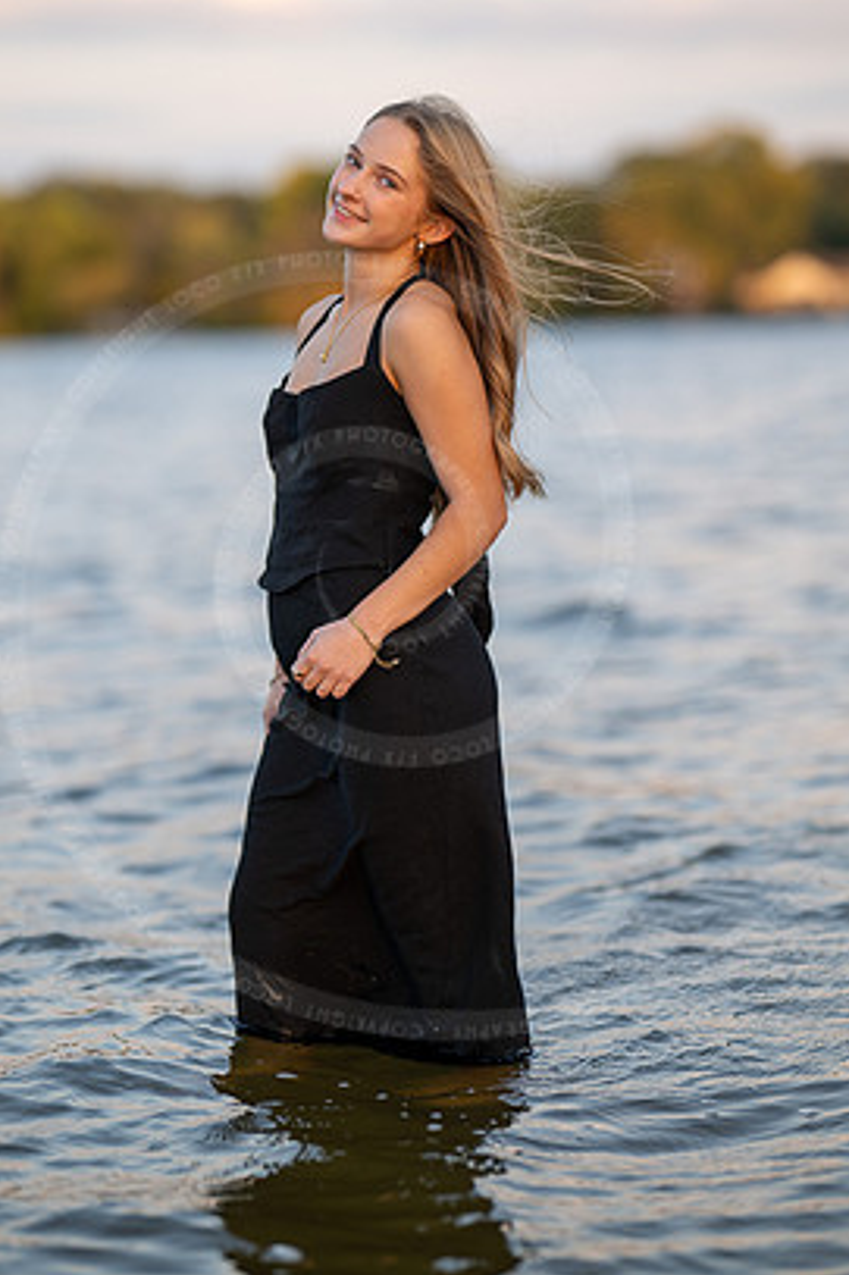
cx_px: 417
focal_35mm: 94
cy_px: 633
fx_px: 3328
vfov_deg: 21.7
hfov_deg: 14.5
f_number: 1.6
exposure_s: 1/800
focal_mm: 85
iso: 125
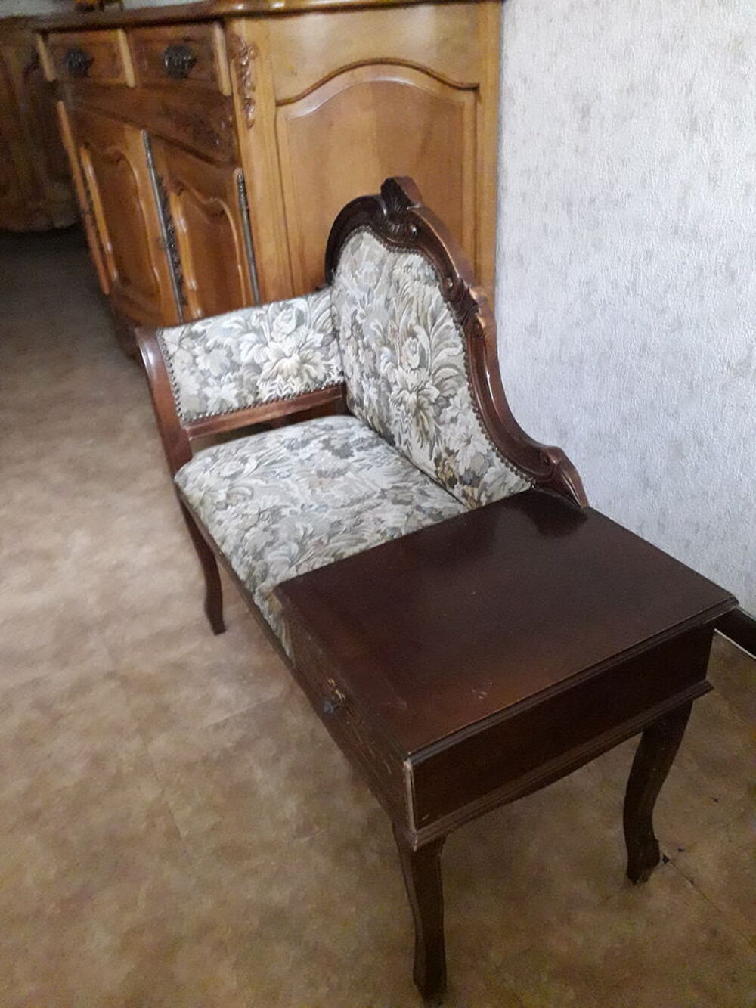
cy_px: 504
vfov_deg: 65.3
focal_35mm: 27
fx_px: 786
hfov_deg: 51.4
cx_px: 378
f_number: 1.9
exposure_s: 1/20
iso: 640
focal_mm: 3.6
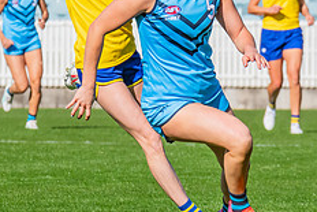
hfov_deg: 2.1
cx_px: 367
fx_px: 8731
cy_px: 99
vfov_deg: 1.4
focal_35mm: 991
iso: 800
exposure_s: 1/1250
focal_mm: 310
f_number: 14
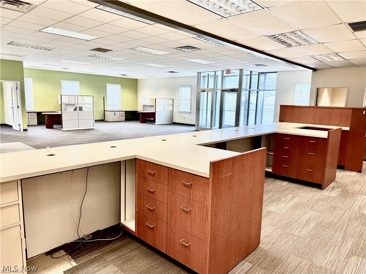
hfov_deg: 71.6
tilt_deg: -8.0
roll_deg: -2.2
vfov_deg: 56.8
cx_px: 183
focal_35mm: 24
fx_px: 254
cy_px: 137
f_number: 1.78
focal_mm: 6.76
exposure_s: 1/141
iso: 125
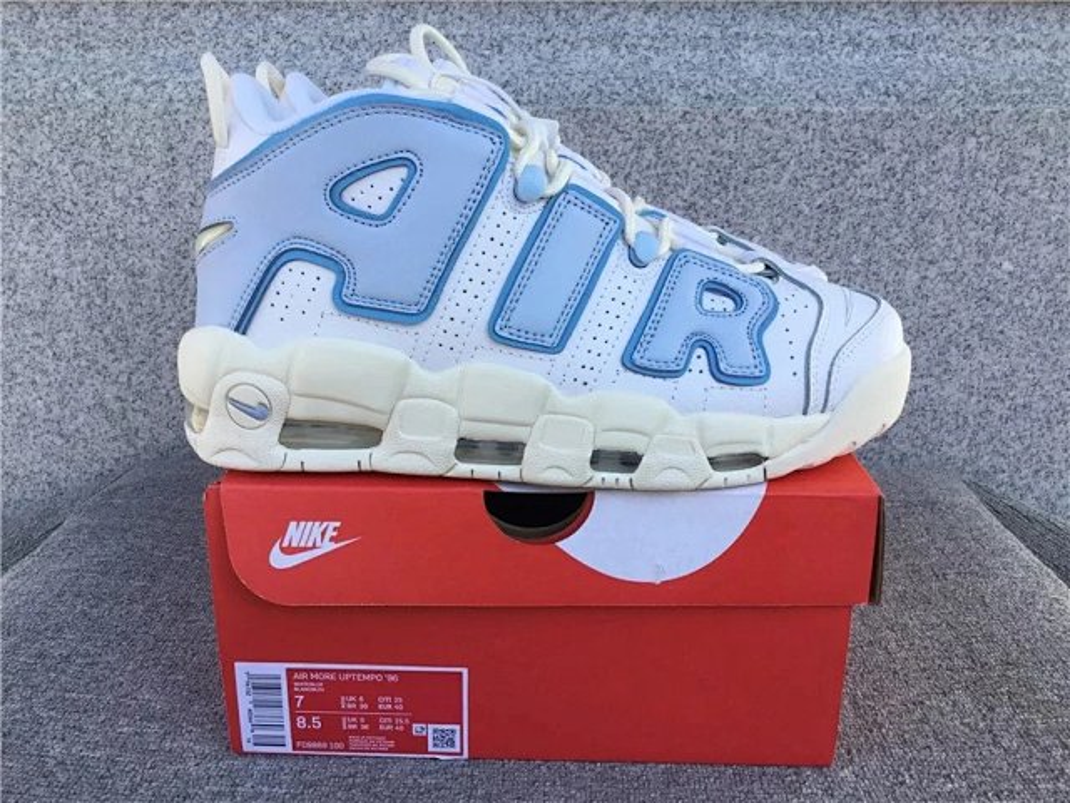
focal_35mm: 31
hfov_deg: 58.4
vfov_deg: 45.4
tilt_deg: -17.1
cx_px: 535
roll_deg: +0.4
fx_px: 958
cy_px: 402
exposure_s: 1/497
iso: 25
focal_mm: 3.3
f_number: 2.4
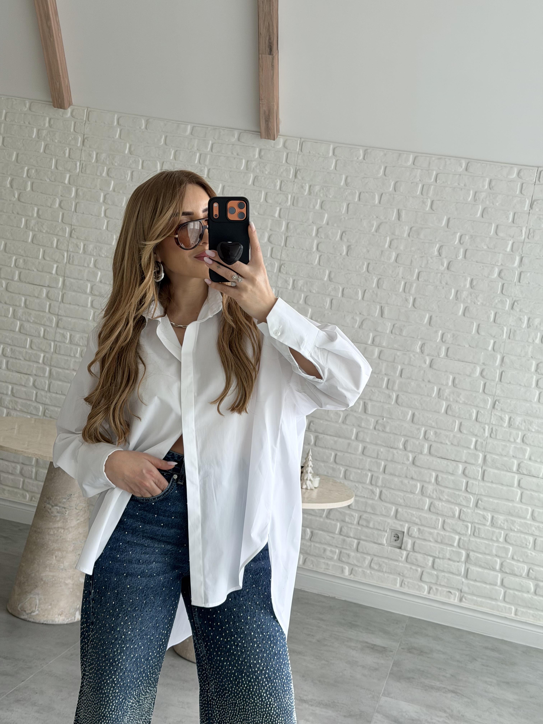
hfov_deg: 30.3
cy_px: 362
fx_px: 1004
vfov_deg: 39.7
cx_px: 272
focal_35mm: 48
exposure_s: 1/375
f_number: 1.78
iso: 64
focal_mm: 6.76
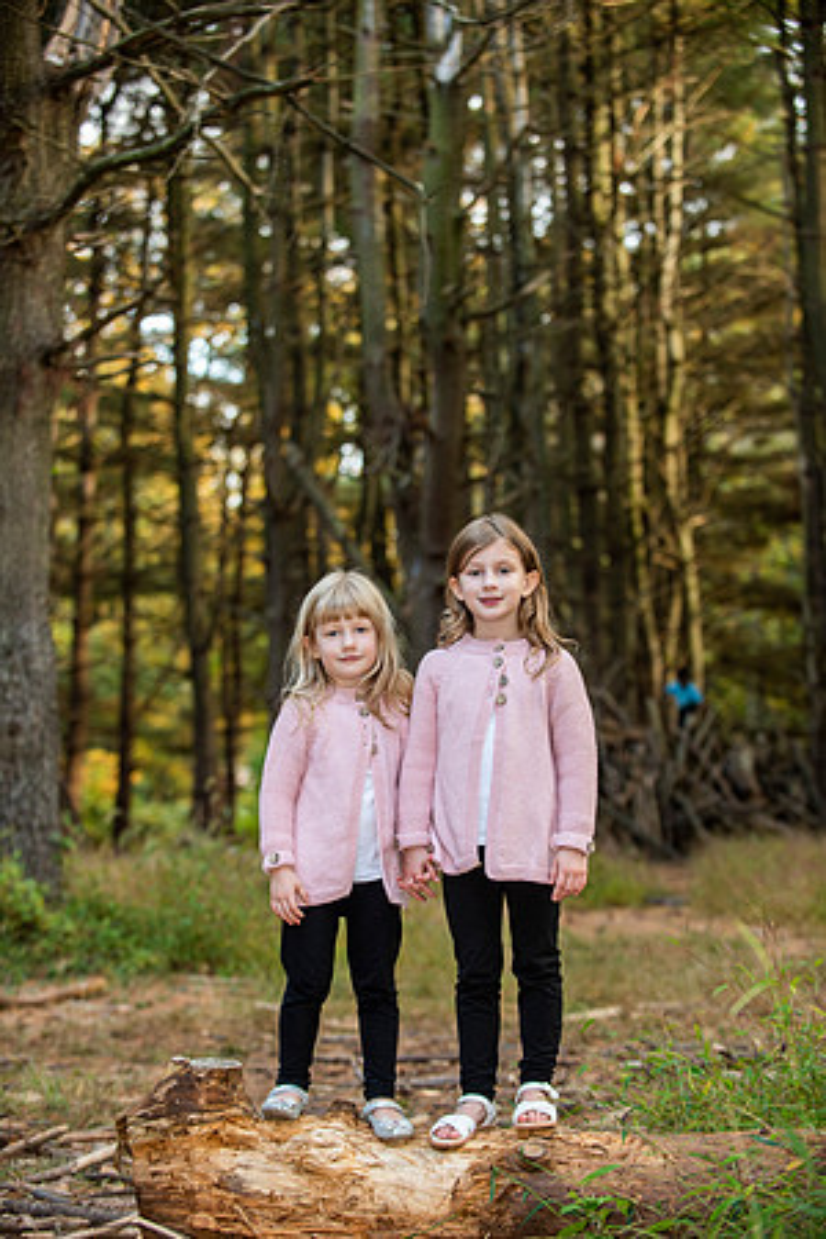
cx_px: 413
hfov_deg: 17.1
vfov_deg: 25.4
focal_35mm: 80
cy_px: 620
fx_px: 2753
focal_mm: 80
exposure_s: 1/80
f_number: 3.5
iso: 250
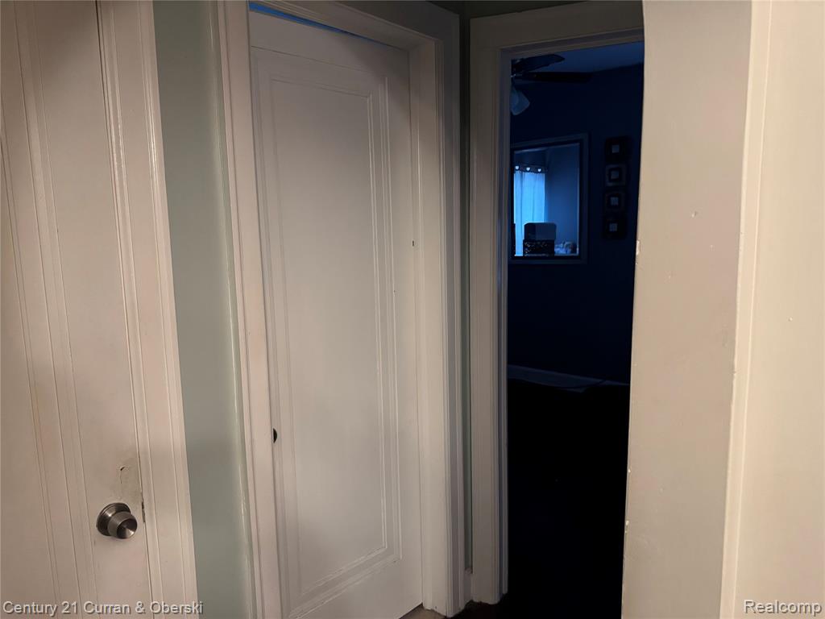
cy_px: 310
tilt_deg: -8.6
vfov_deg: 56.8
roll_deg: +0.3
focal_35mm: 24
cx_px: 412
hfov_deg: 71.6
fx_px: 572
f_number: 1.78
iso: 640
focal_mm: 6.76
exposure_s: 1/40
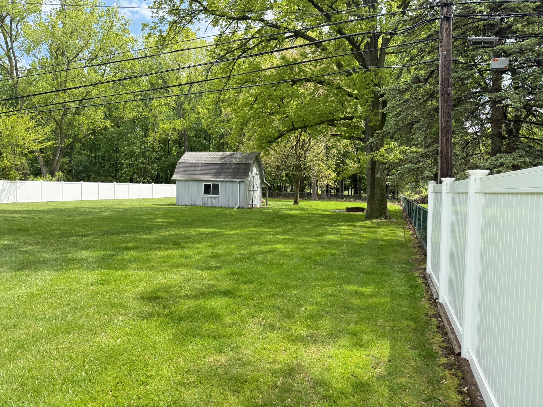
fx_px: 376
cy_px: 204
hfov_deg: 71.6
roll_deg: -0.9
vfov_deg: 56.8
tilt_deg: -2.9
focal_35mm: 24
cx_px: 272
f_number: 1.78
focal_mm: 6.76
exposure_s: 1/1901
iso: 100
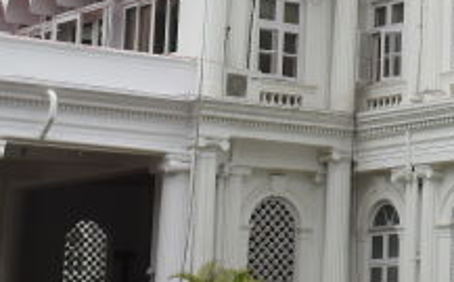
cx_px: 667
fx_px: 1606
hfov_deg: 15.0
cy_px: 34
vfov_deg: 10.0
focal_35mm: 130
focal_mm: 27
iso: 500
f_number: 7.1
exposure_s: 1/1250
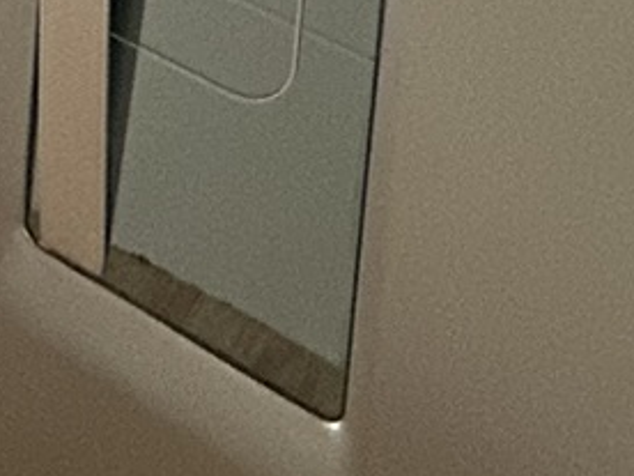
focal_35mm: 104
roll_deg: -4.3
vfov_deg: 9.5
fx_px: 1905
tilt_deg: -5.2
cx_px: -381
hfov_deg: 16.7
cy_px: -1118
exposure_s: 1/60
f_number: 2.2
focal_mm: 2.22
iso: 250
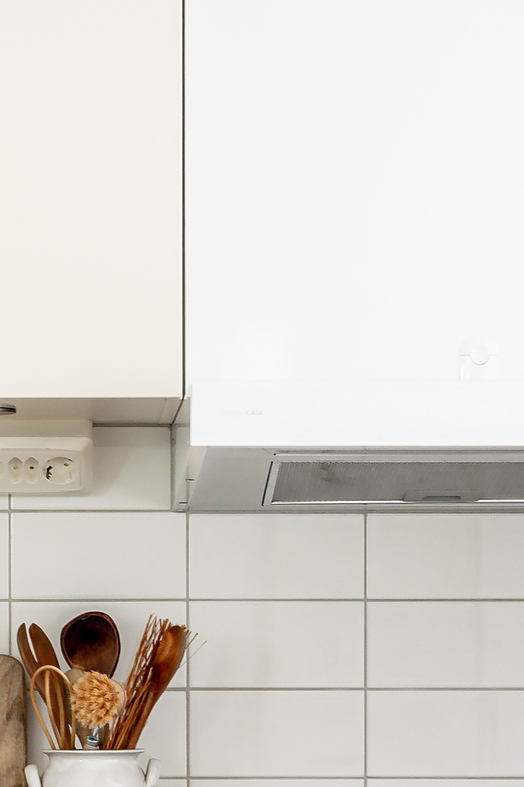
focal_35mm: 136
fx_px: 2974
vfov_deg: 14.9
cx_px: 114
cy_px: 708
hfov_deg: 10.0
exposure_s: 1/80
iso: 320
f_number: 4
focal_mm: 50
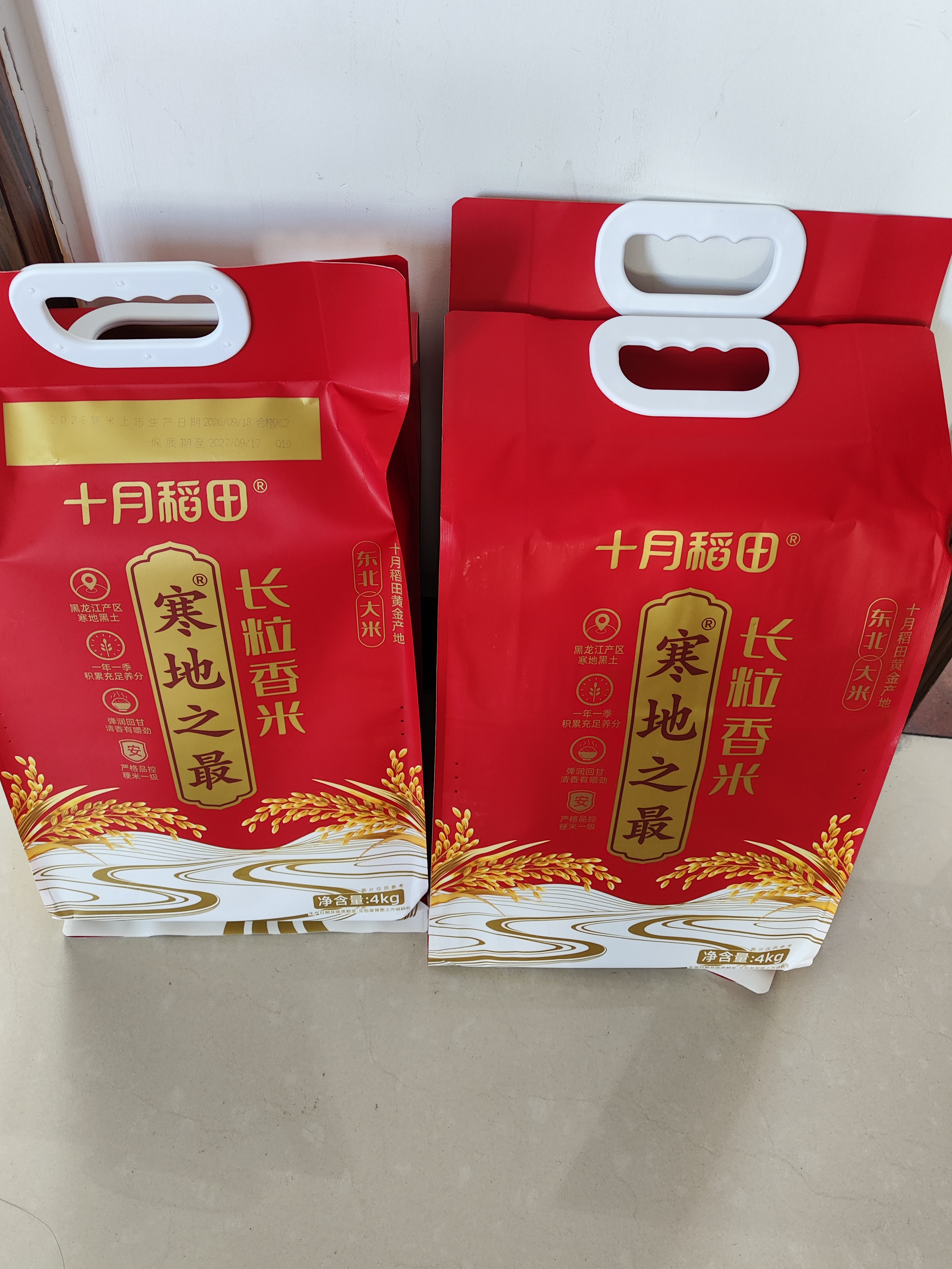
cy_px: 617
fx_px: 917
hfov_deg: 54.9
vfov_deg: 69.4
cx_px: 460
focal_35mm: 25
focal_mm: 4.68
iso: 347
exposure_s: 1/33.3
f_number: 1.8
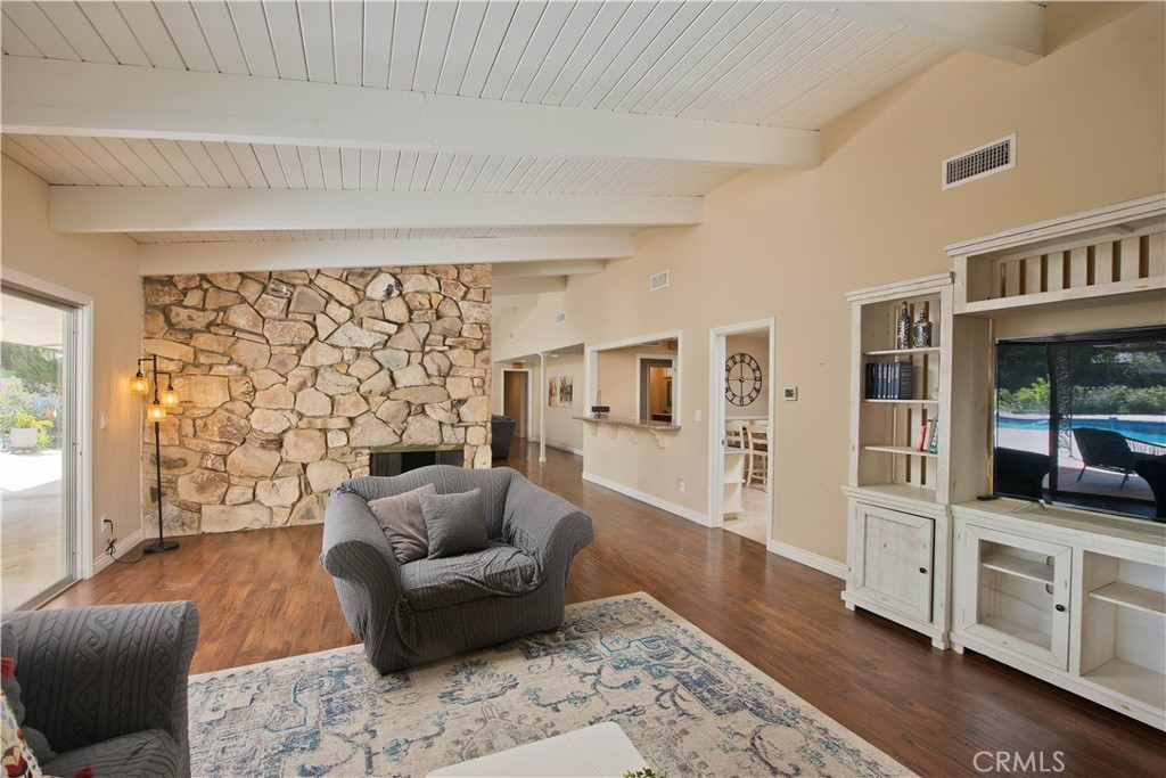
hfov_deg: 100.4
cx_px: 583
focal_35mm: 15
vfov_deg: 77.3
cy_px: 389
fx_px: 486
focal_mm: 15
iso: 400
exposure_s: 1/200
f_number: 5.6
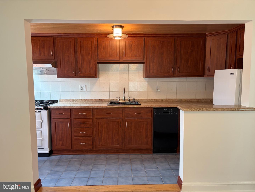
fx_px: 192
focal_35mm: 26
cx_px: 128
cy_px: 96
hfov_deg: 67.3
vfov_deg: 53.1
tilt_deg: -4.6
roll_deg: +0.7
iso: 160
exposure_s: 1/60
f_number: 1.6
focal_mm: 5.96
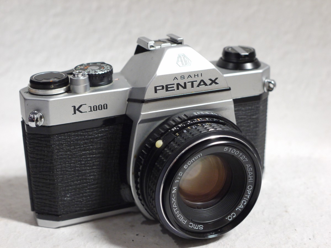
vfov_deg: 24.4
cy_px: 124
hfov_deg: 32.2
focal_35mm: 60
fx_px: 574
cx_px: 166
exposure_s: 1/13
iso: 800
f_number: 5.3
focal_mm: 30
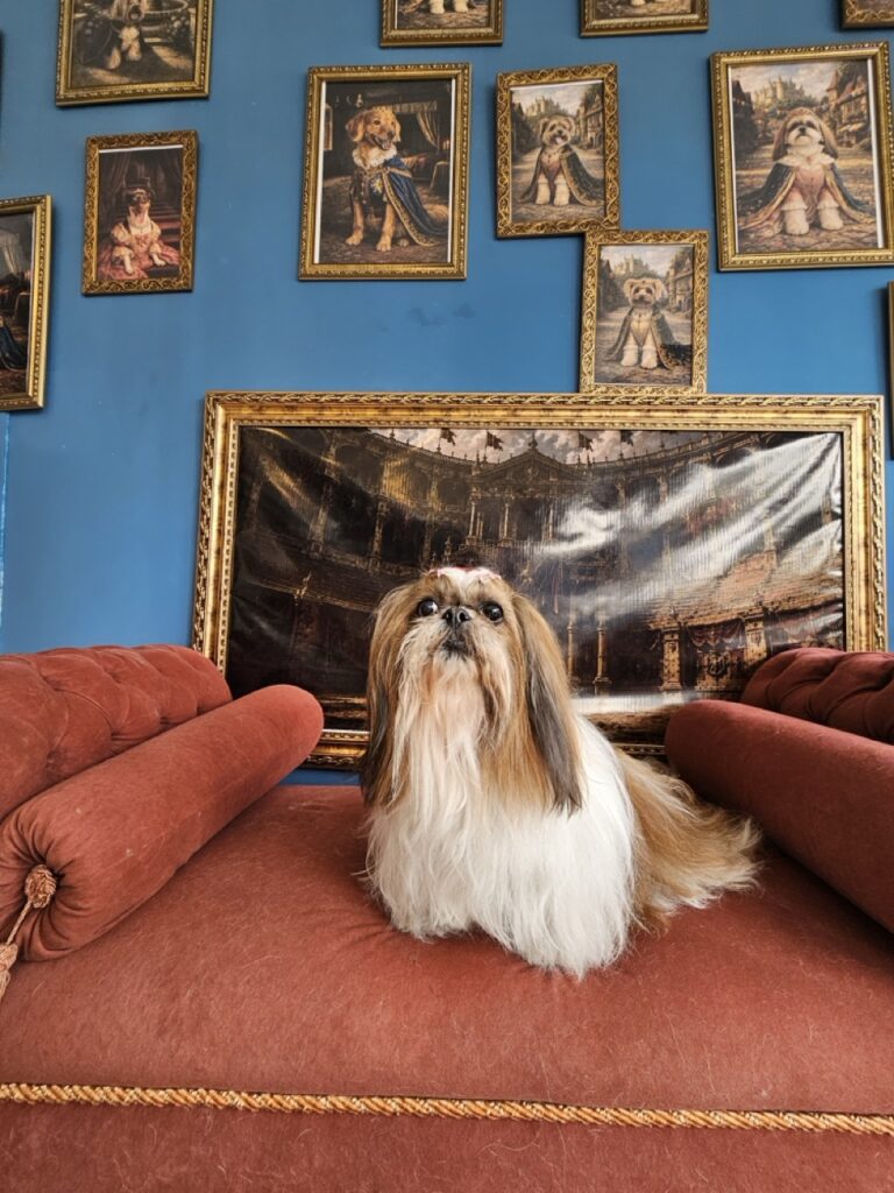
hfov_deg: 89.9
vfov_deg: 106.2
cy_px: 596
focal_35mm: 13
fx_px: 448
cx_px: 447
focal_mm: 2.2
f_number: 2.2
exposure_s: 1/60
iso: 50
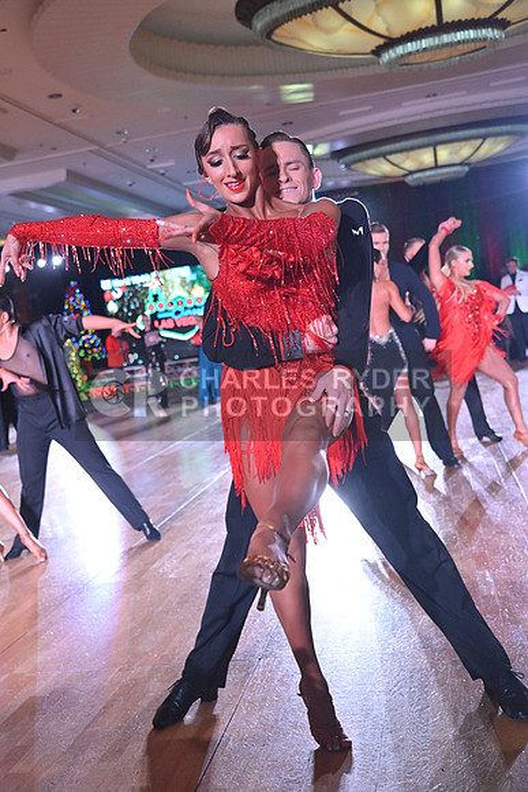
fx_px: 835
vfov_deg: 50.7
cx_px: 264
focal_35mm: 38
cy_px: 396
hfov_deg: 35.1
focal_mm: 38
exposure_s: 1/400
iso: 5000
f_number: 4
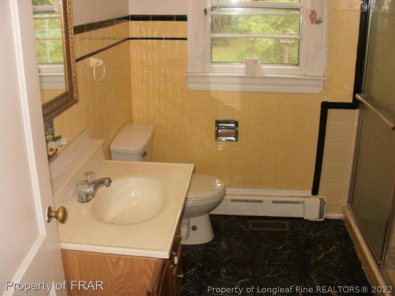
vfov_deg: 39.7
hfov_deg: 51.4
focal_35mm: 36
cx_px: 198
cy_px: 148
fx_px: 411
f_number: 3.5
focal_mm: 6.3
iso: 125
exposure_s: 1/30
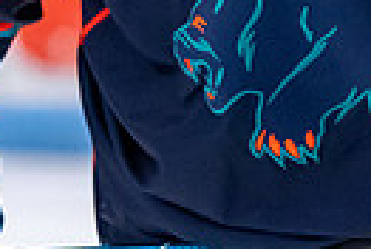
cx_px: 201
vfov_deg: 1.1
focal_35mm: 1247
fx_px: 12880
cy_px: -274
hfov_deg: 1.7
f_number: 3.2
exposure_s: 1/800
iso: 2000
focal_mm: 165
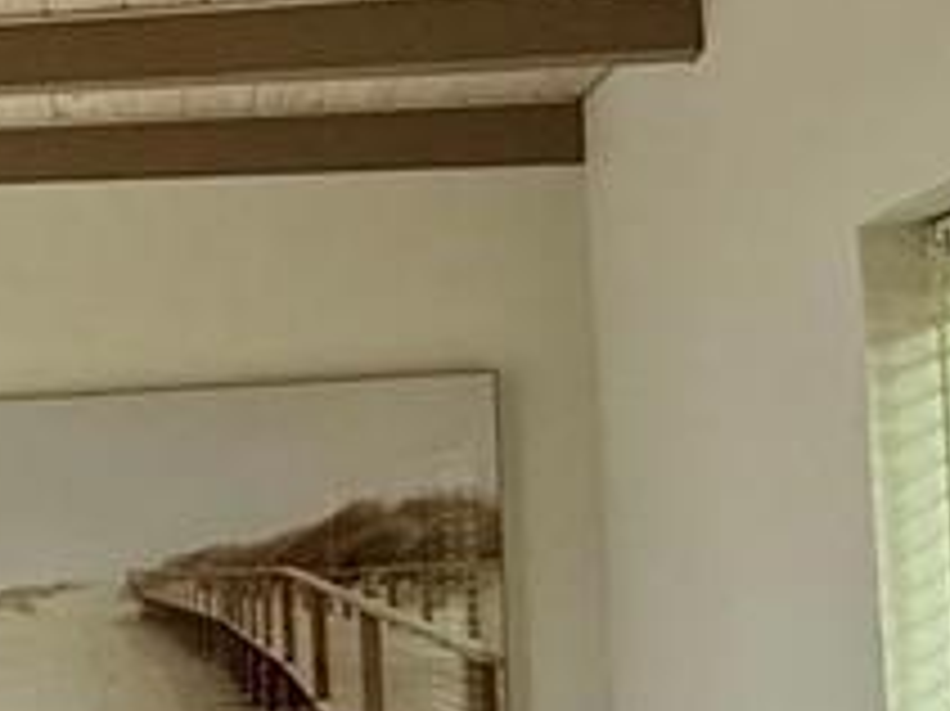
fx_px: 1865
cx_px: -648
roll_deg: +0.4
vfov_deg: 21.4
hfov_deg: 21.4
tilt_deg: +2.0
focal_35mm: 68
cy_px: 549
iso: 160
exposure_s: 1/99
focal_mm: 2.22
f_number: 2.2
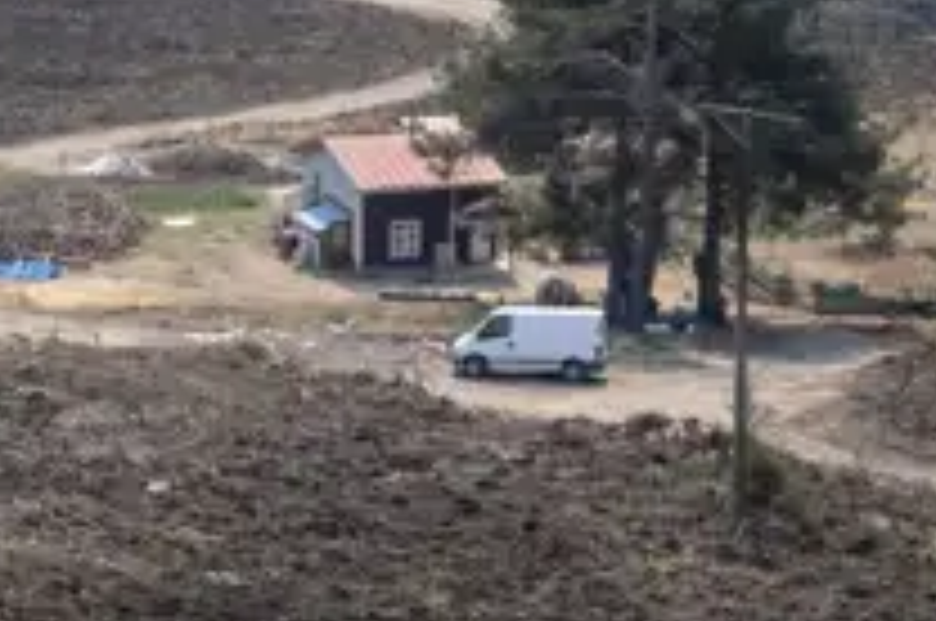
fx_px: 4621
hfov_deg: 11.5
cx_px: 140
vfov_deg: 7.5
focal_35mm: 178
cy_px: -418
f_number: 2.8
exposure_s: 1/2500
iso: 100
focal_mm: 42
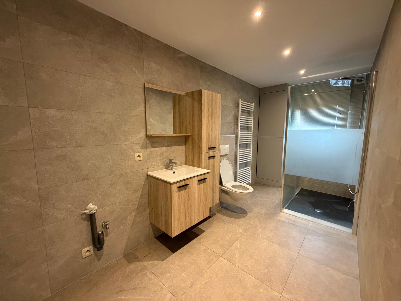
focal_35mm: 14
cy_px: 150
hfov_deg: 102.1
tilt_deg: -7.3
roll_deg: -0.4
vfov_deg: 85.7
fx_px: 162
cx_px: 200
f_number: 2.2
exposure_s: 1/50
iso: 400
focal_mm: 2.22
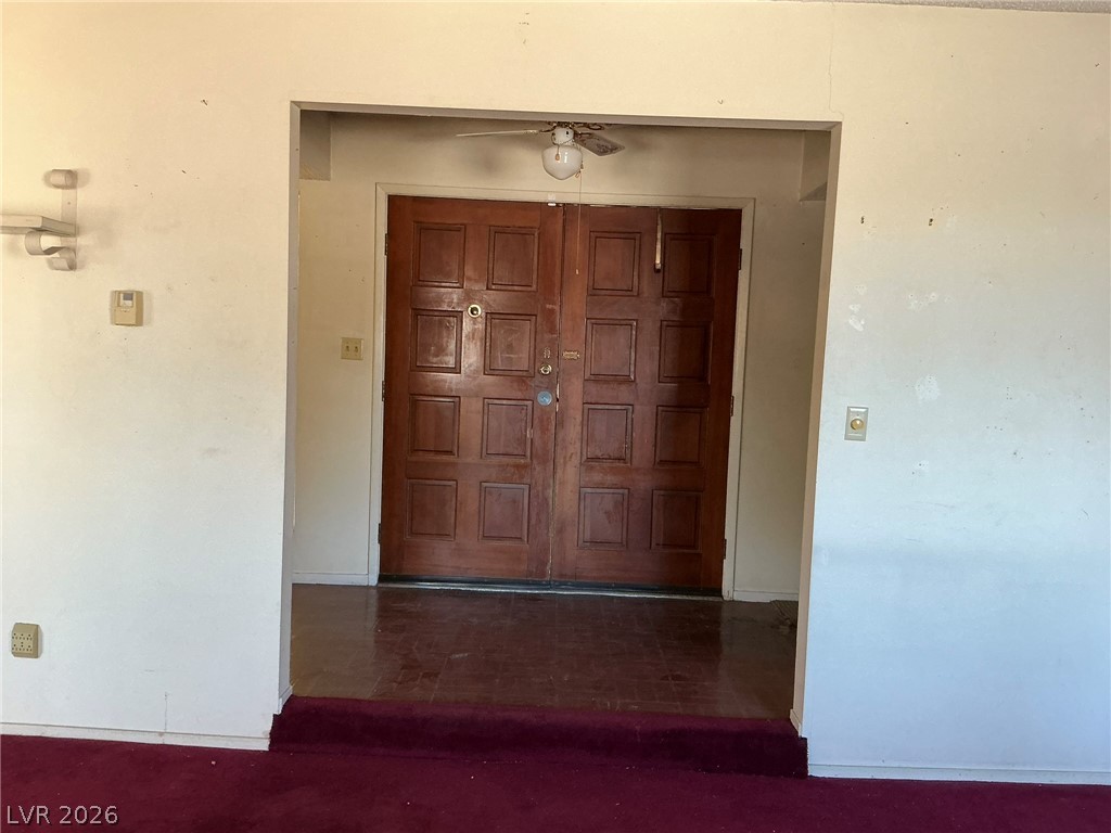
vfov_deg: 49.7
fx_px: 899
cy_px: 416
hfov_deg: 63.4
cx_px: 556
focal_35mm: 28
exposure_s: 1/60
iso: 100
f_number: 1.8
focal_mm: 3
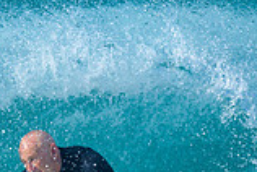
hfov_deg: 0.6
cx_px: -31
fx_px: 22751
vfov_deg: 0.4
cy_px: 209
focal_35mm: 3181
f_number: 6.3
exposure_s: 1/2500
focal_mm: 800
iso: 400
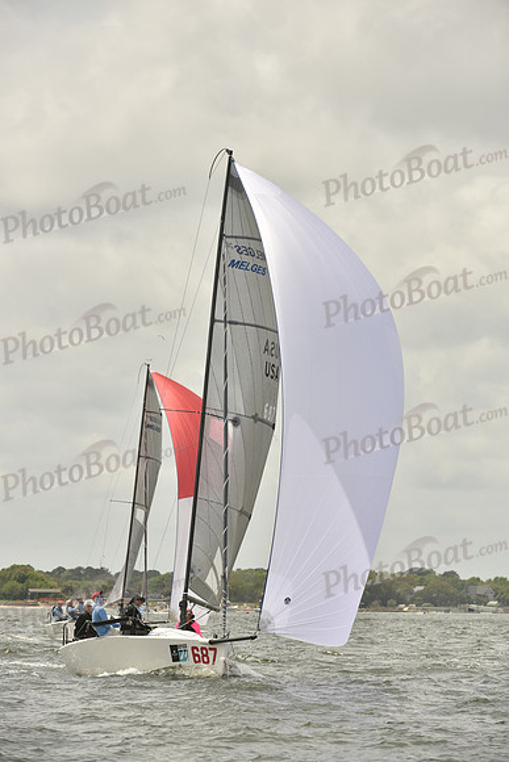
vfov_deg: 10.3
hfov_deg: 6.9
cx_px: 254
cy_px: 381
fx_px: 4239
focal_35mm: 200
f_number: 8
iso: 320
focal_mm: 200
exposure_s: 1/1250
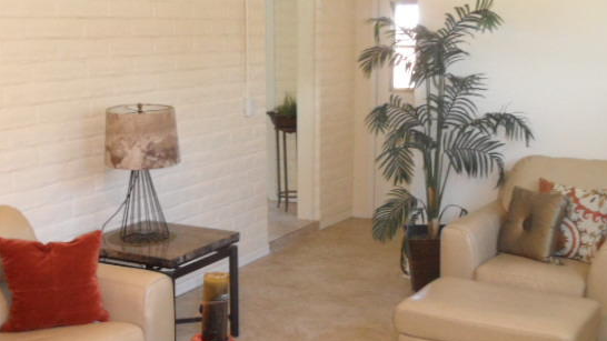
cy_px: 292
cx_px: 266
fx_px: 789
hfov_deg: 42.0
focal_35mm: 49
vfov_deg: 23.9
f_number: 3.2
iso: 200
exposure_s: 1/30
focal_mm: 3.9
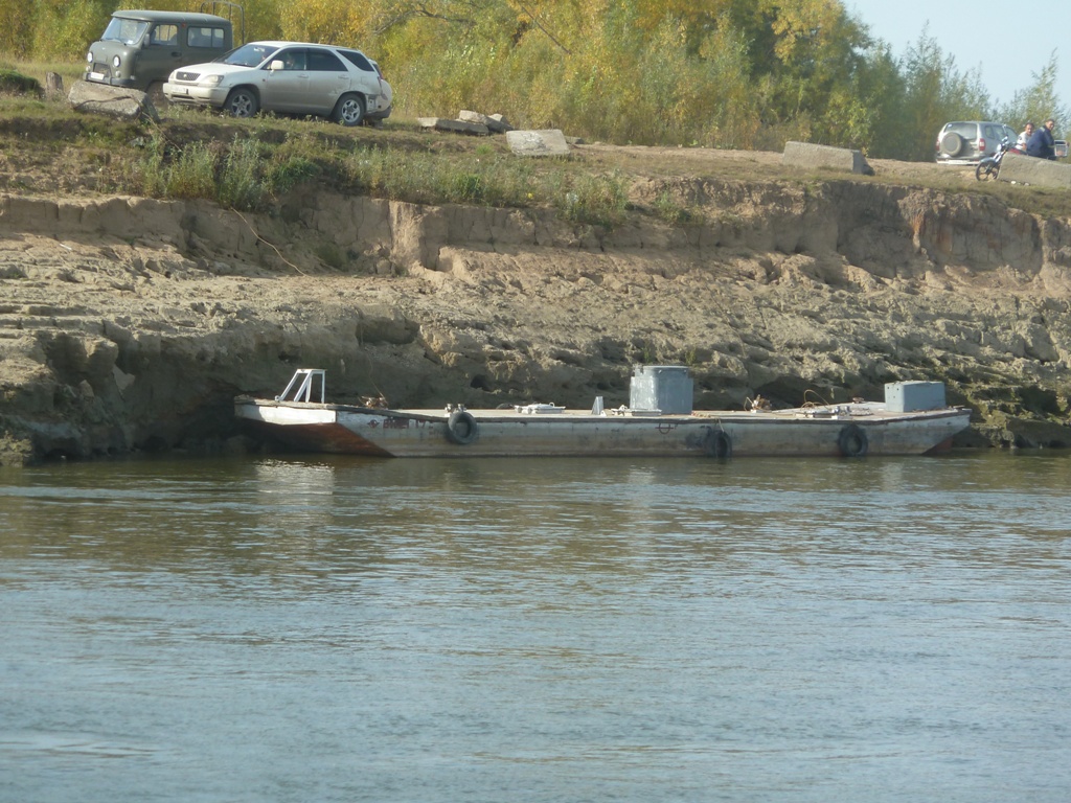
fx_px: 6064
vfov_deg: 7.6
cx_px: 536
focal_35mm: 196
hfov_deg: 10.1
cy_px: 402
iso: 80
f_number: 4.5
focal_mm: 32.1
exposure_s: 1/250
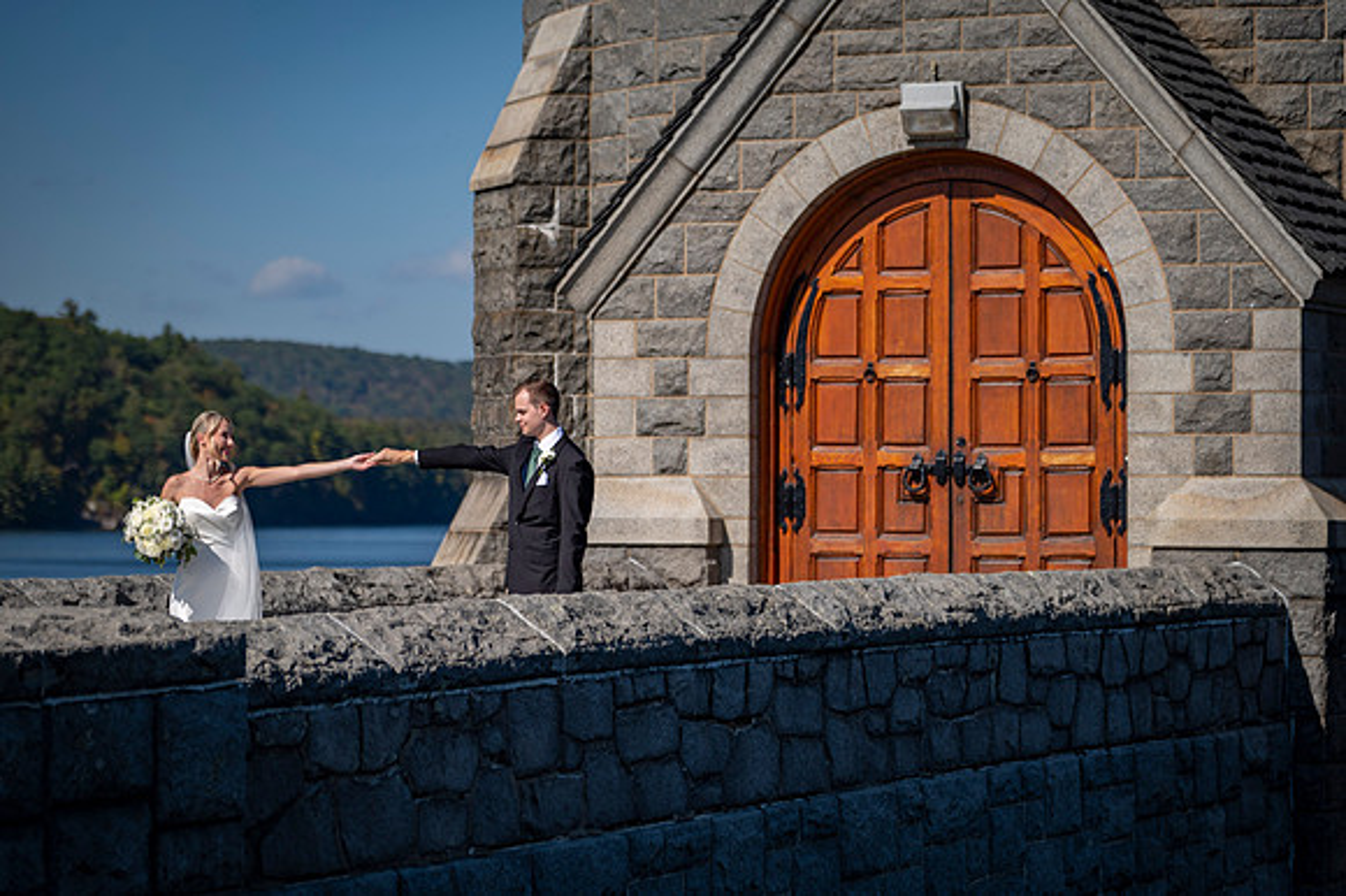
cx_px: 673
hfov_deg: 18.9
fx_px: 4038
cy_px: 448
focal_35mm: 108
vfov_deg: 12.7
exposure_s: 1/4000
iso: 100
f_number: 2.8
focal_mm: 105
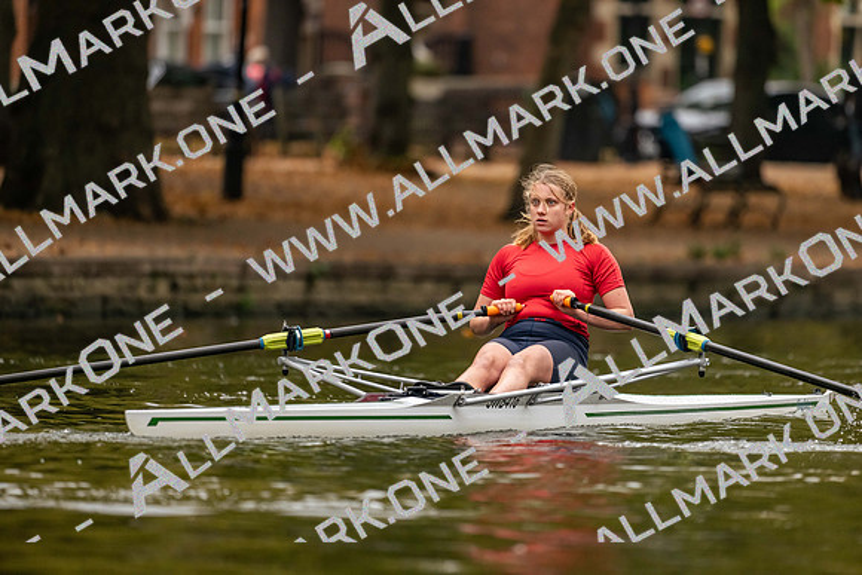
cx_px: 431
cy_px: 288
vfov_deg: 3.4
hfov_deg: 5.2
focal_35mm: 400
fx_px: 9580
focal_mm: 400
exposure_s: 1/2500
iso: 2200
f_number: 4.5
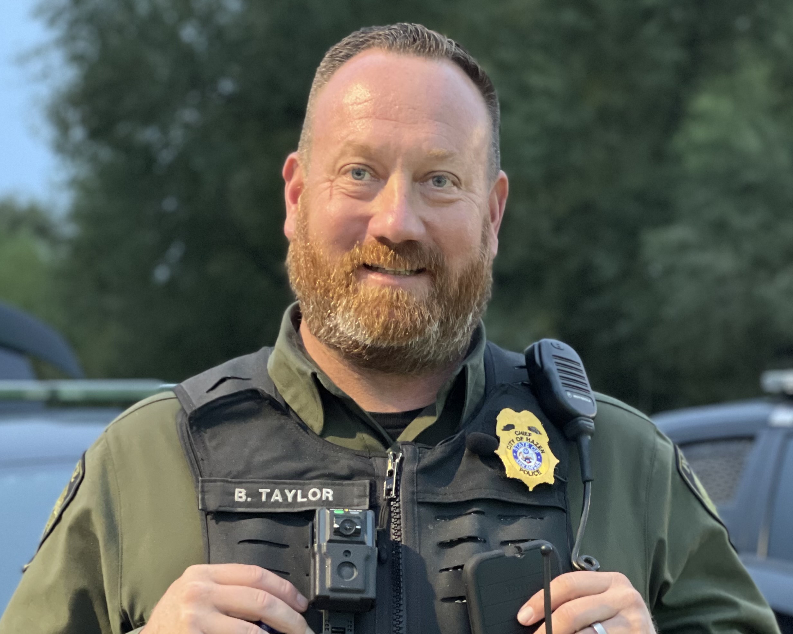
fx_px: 1948
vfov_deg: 18.2
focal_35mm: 83
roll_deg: +1.2
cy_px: 564
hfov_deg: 23.0
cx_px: 419
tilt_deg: -5.0
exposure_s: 1/24
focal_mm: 6
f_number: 2
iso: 400
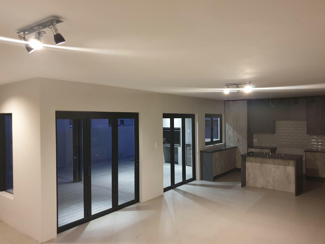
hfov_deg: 67.3
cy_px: 122
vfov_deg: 53.1
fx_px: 244
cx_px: 162
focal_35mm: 26
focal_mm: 4.3
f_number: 1.5
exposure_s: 1/17
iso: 250
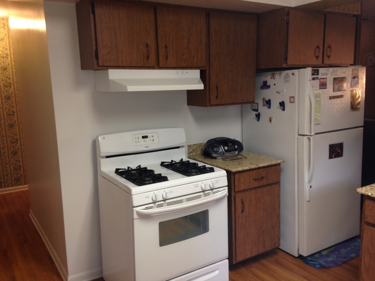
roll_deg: +1.5
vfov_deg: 42.9
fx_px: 357
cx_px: 188
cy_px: 140
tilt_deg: -10.5
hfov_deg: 55.4
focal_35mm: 33
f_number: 2.4
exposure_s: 1/20
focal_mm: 4.12
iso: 50
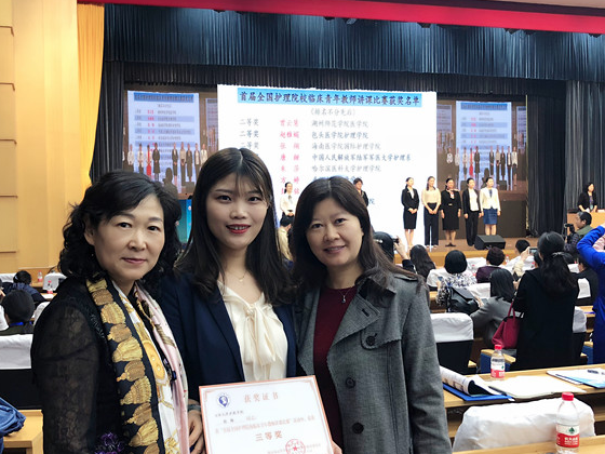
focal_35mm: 40
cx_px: 269
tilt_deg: -3.9
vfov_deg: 35.9
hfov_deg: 46.7
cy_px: 240
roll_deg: +2.2
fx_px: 699
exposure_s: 1/25
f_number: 1.8
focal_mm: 3.99
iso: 40
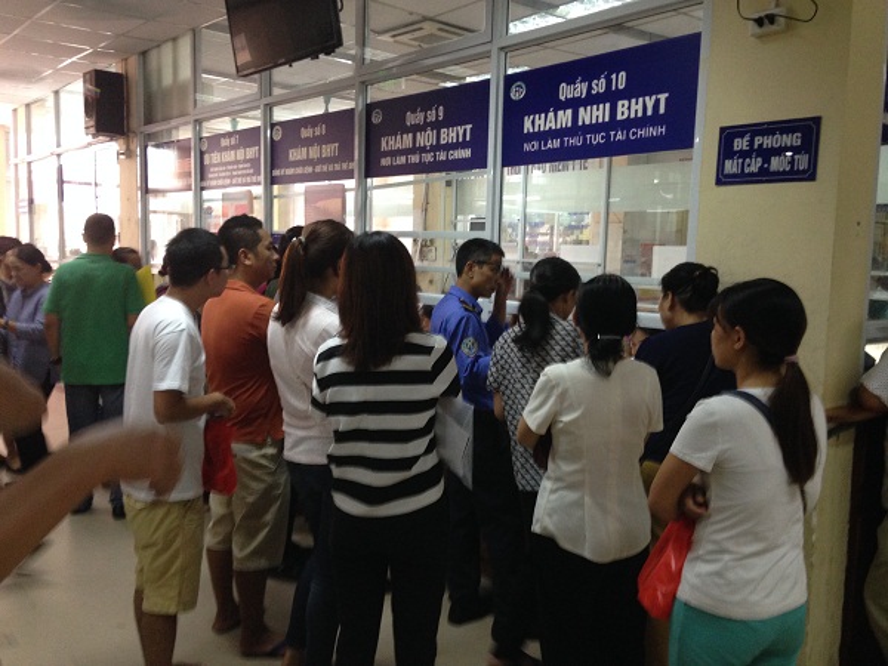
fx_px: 847
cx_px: 444
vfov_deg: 42.9
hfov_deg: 55.4
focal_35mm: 33
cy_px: 333
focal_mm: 4.12
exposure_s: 1/20
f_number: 2.4
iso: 200
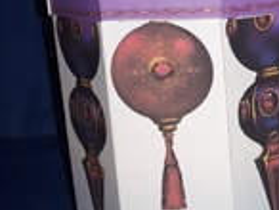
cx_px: 380
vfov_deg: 17.7
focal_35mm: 83
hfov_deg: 21.0
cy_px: 43
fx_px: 670
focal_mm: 3.71
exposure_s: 1/170
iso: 40
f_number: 1.7
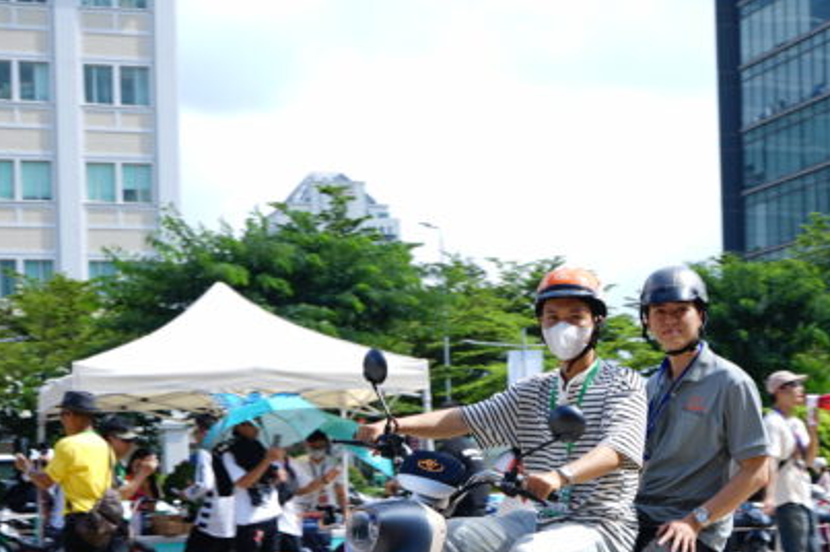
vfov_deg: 16.4
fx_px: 1889
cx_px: 583
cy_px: 492
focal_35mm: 82
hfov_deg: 24.6
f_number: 9
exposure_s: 1/100
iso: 80
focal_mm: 43
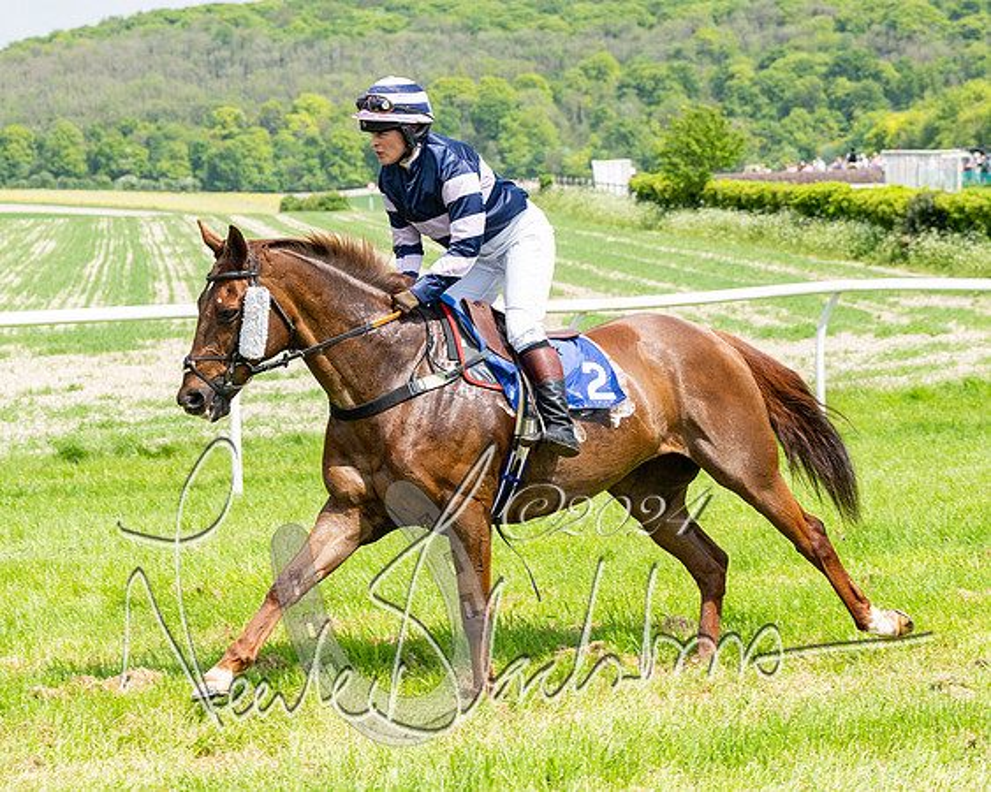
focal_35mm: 109
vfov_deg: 14.1
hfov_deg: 17.6
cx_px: 473
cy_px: 401
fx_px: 3209
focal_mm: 70
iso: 200
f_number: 5
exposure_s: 1/1250
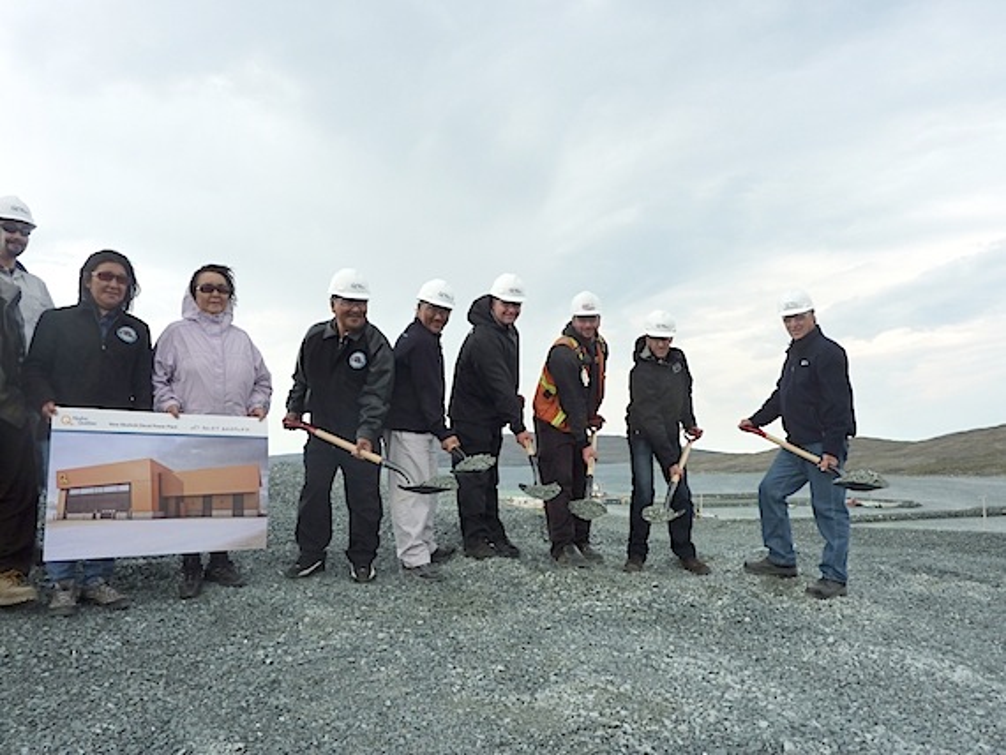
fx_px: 727
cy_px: 378
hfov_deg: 69.4
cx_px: 503
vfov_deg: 54.9
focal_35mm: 25
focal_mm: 4.1
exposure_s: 1/250
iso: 125
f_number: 4
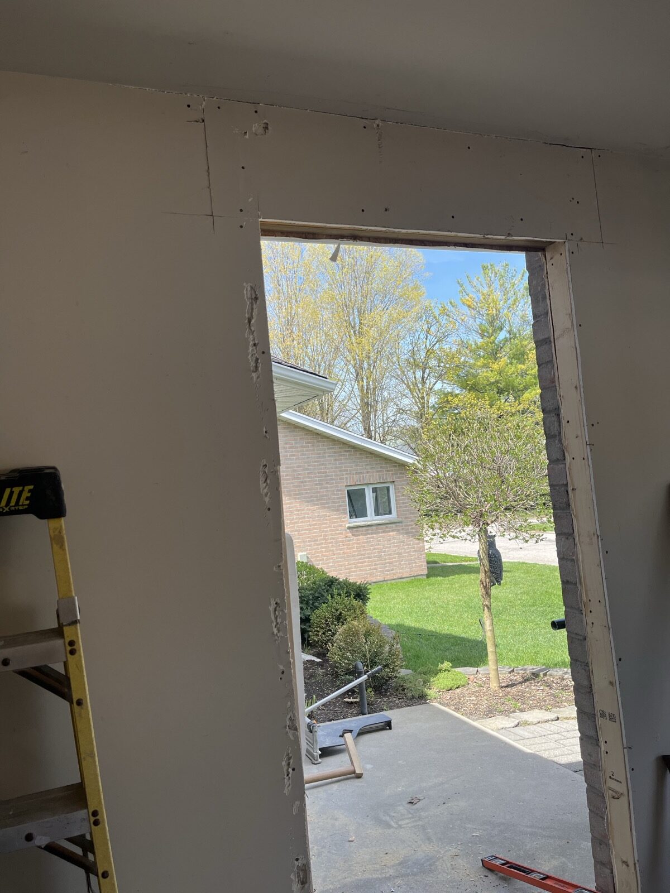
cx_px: 335
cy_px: 446
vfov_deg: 67.3
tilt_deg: +3.8
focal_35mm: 26
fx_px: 671
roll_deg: +5.1
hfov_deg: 53.1
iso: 50
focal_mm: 5.1
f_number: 1.6
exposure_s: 1/951
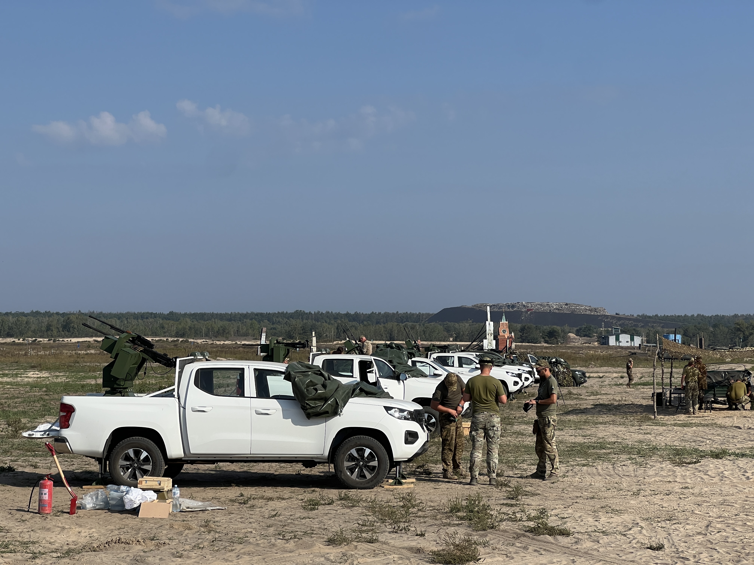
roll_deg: -0.7
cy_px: 282
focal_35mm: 77
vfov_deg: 19.1
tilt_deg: +2.4
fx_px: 1677
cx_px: 377
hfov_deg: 25.3
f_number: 2.8
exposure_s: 1/978
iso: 32
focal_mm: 9
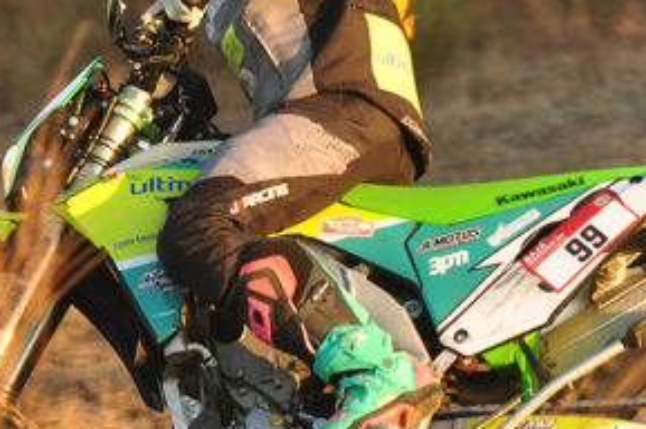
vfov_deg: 4.1
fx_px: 6005
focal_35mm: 335
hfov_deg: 6.2
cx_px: 235
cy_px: 246
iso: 400
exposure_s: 1/640
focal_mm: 86
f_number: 2.8
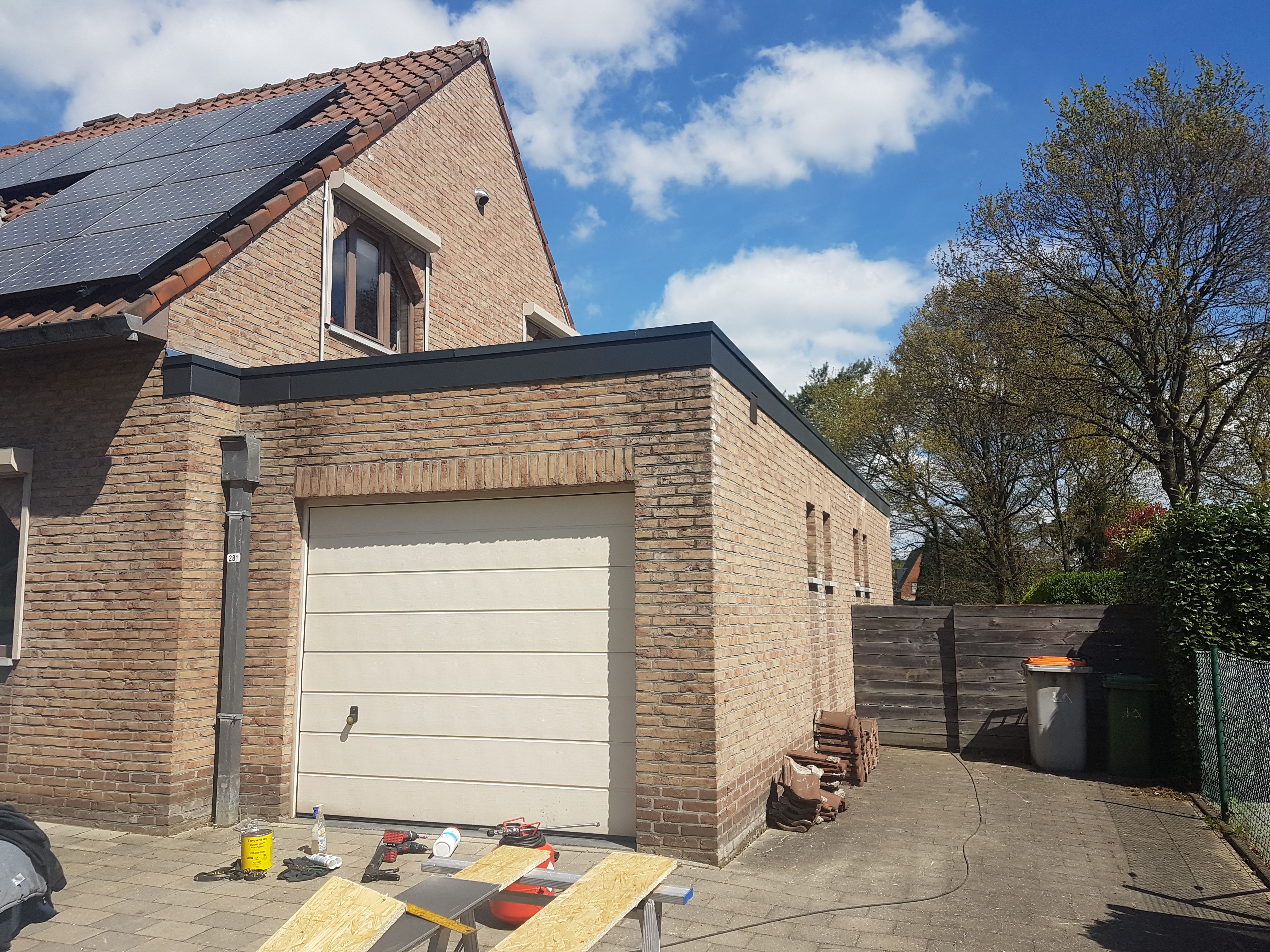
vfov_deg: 53.1
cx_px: 635
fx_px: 954
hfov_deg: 67.3
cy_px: 476
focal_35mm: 26
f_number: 1.7
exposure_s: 1/2608
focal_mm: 4.2
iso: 40
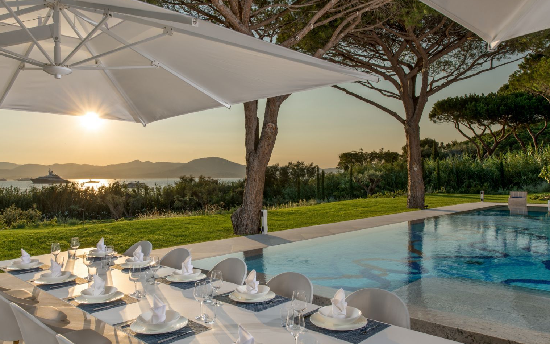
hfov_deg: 64.5
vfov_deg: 43.1
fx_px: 435
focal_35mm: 29
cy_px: 178
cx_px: 254
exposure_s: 1/40
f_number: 13
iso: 64
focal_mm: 24
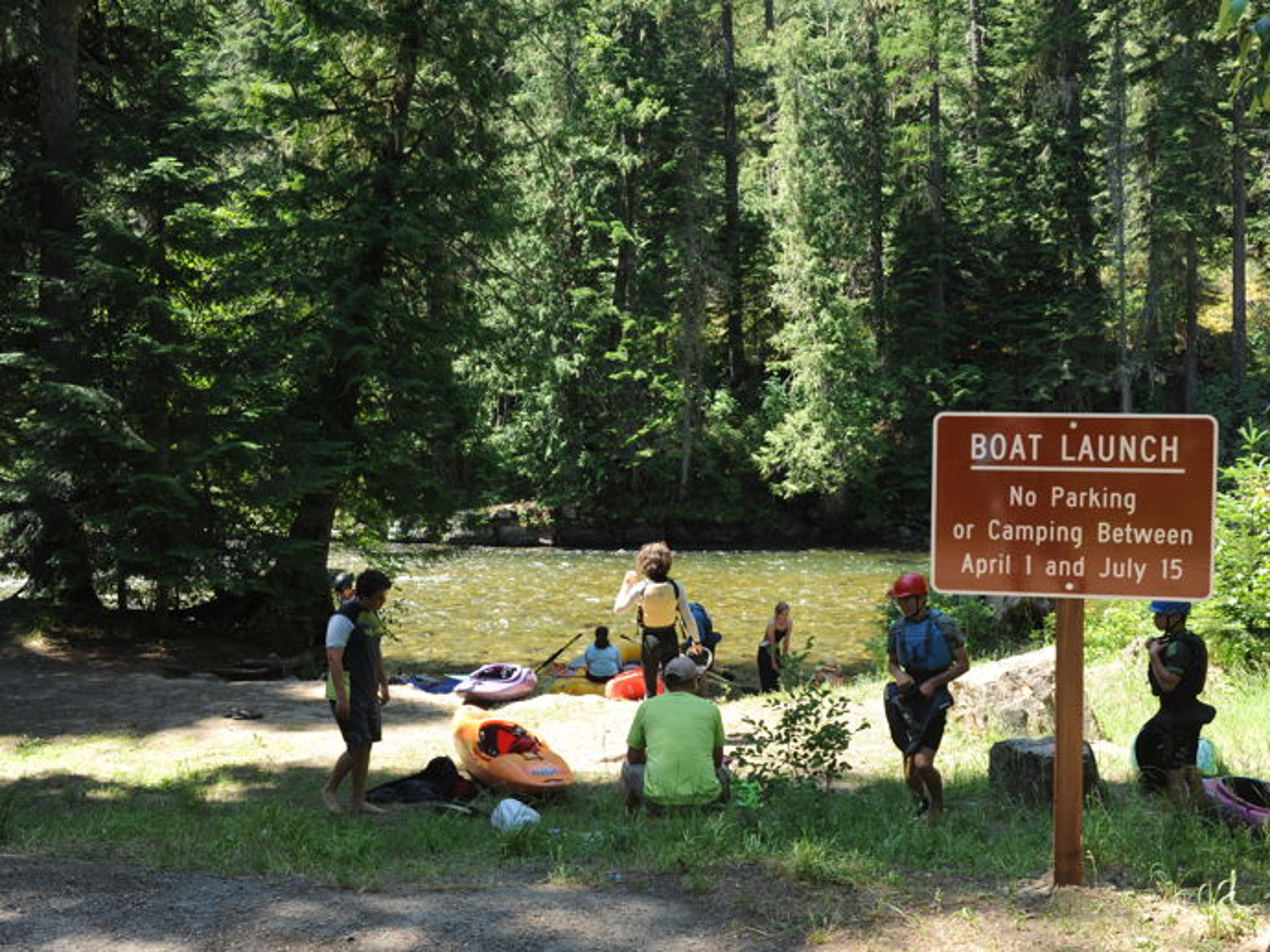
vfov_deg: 36.8
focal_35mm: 39
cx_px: 677
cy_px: 488
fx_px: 1430
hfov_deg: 47.8
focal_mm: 35
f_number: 8
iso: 200
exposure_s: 1/100
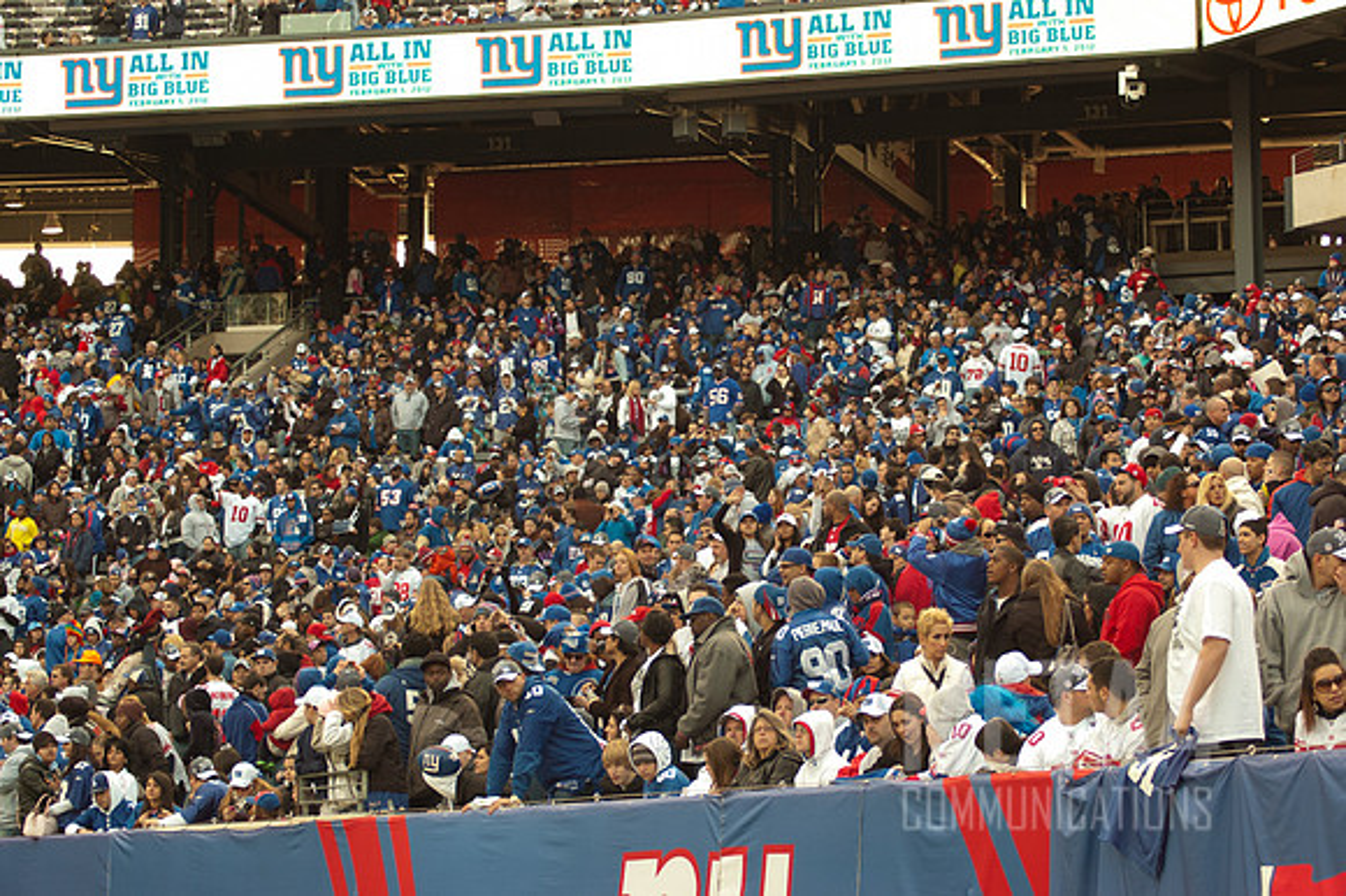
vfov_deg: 13.0
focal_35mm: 105
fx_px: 3923
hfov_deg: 19.5
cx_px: 673
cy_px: 448
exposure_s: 1/125
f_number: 5.6
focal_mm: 70
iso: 320
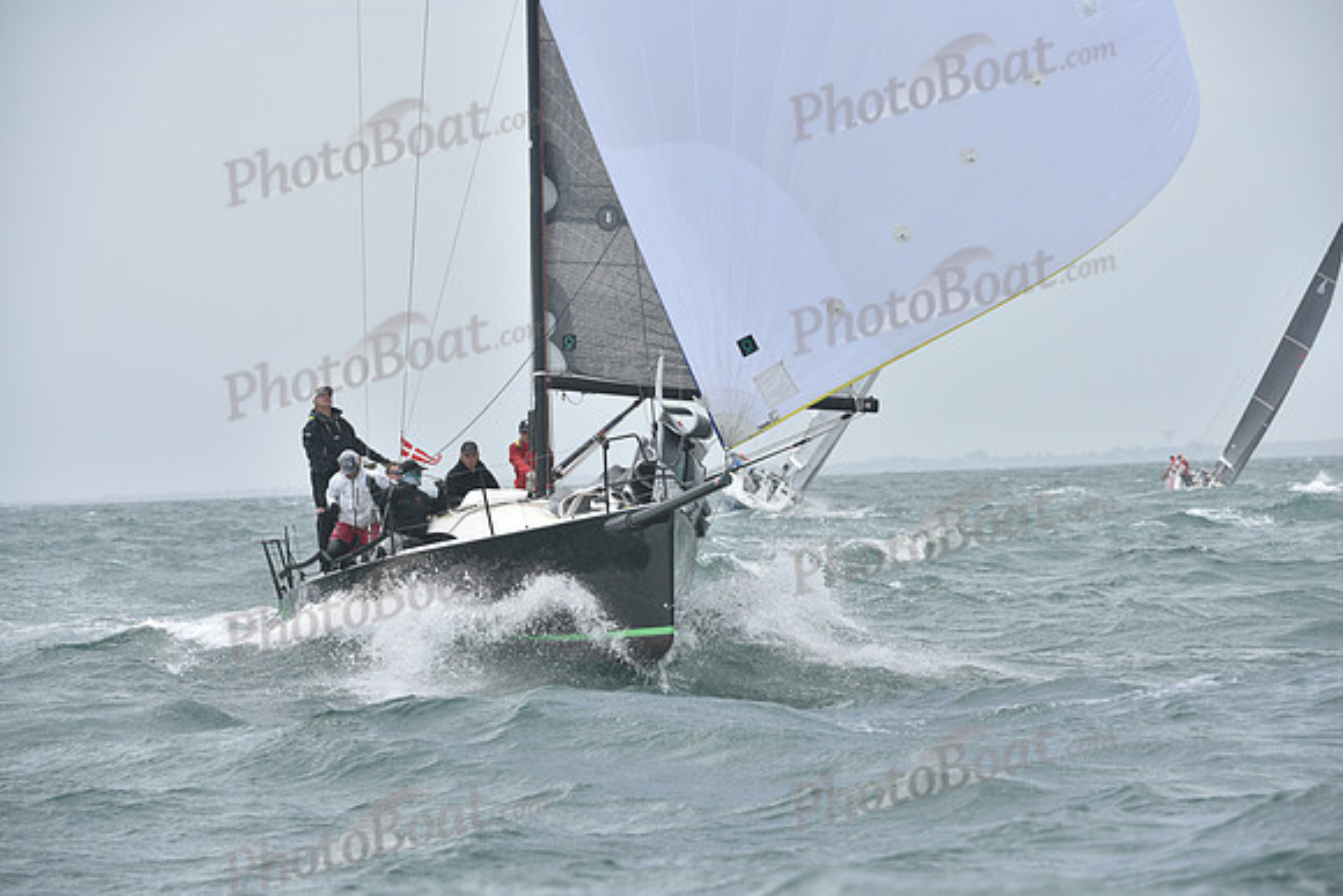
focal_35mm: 200
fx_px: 7463
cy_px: 448
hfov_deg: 10.3
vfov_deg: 6.9
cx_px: 672
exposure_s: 1/1000
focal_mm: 200
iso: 320
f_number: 7.1
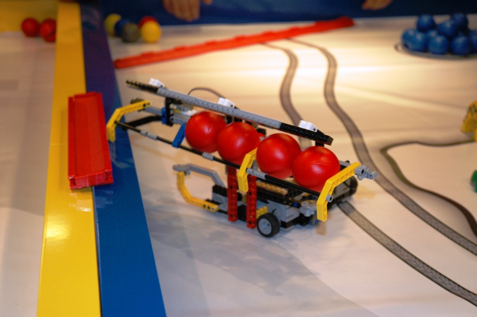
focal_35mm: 66
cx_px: 238
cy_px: 158
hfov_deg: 30.5
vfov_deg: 20.6
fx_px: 874
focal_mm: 44
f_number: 4.5
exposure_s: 1/100
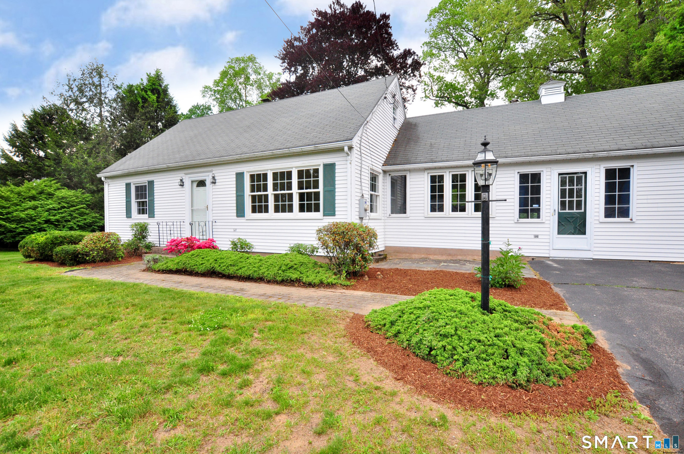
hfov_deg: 95.1
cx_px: 342
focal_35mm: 16
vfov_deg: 71.9
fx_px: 313
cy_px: 227
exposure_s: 1/200
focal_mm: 11
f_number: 8
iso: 800
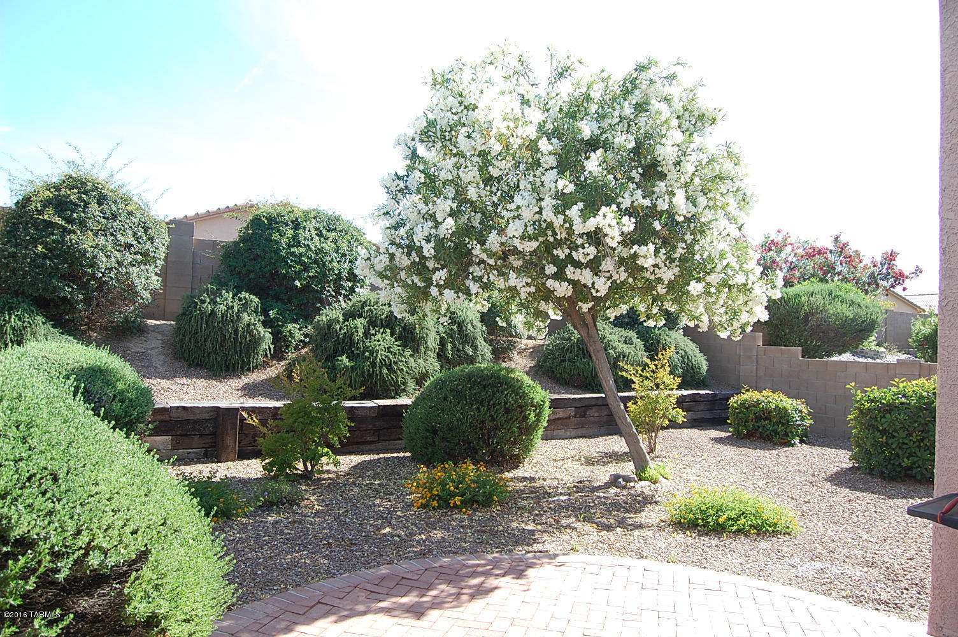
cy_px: 318
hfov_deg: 67.4
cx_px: 479
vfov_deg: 47.8
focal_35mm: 27
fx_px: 718
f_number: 7.1
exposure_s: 1/200
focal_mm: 18
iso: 200
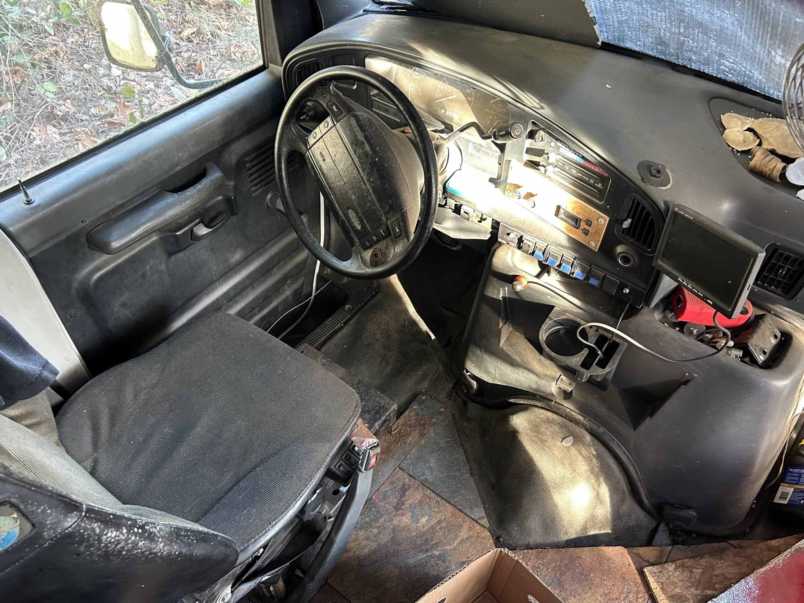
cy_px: 302
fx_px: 604
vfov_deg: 53.1
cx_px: 402
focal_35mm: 26
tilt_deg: -45.5
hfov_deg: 67.3
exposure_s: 1/60
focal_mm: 5.7
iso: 320
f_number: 1.5
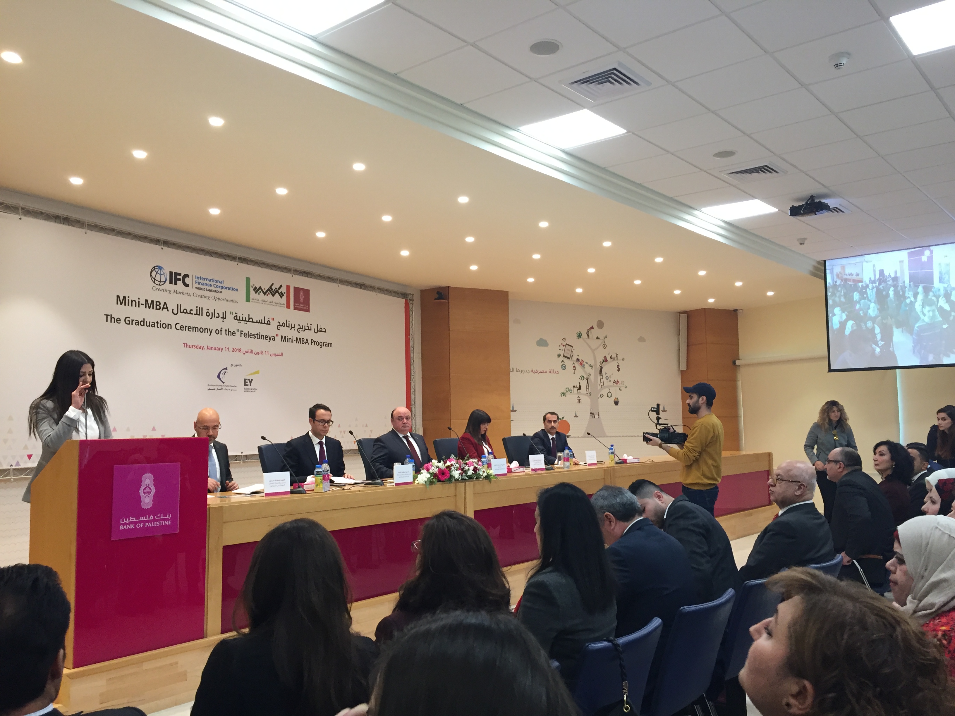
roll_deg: +0.6
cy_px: 358
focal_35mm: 29
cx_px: 478
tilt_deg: +4.5
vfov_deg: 48.2
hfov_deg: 61.7
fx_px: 800
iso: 64
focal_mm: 4.15
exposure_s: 1/33
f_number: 2.2
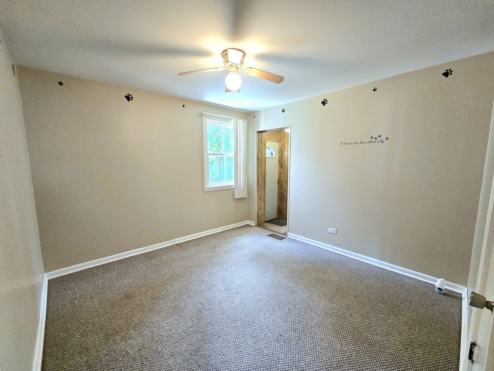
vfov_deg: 89.9
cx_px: 247
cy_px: 186
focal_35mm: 13
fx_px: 186
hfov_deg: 106.2
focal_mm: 2.2
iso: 320
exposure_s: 1/60.2
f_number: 2.2
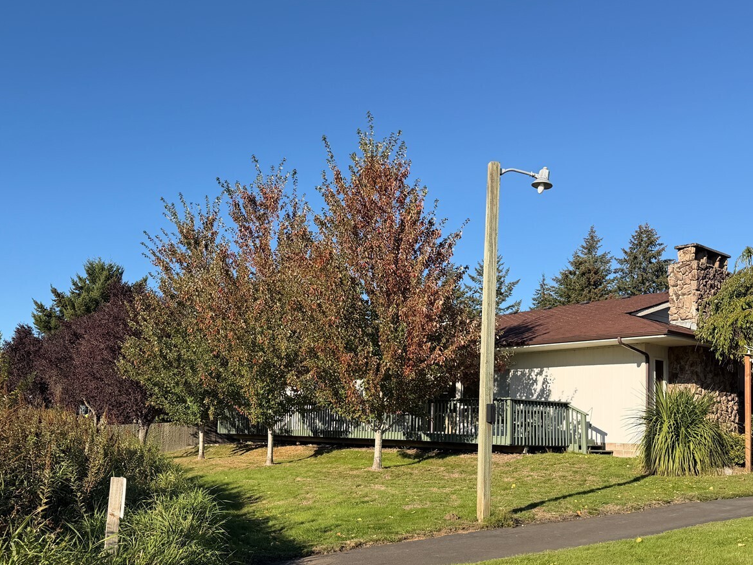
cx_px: 351
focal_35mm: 33
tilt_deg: +4.7
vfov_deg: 42.4
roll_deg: -0.7
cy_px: 373
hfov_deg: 55.3
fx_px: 718
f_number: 1.78
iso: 80
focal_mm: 6.76
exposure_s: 1/2801
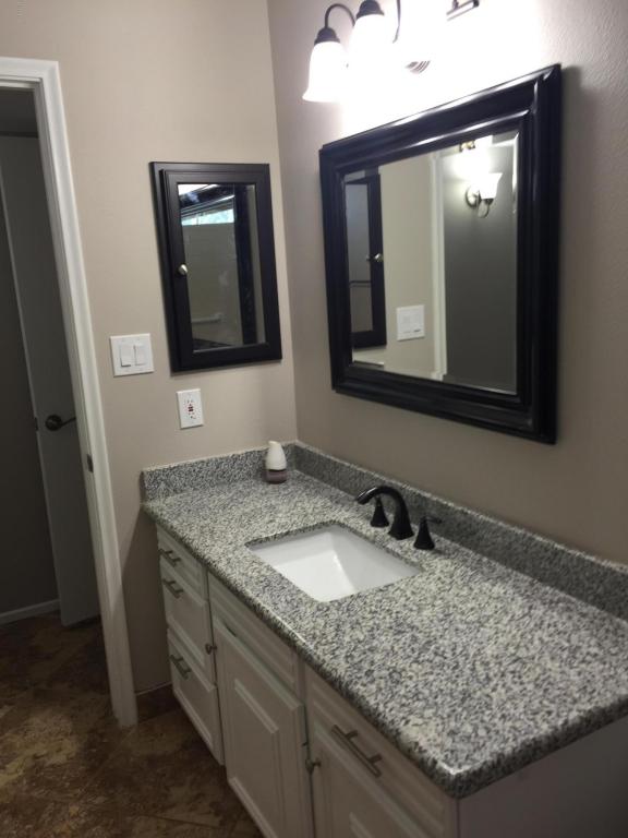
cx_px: 314
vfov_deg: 61.7
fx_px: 701
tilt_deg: -11.9
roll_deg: +3.8
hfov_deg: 48.2
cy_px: 419
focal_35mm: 29
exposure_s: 1/40
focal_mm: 4.15
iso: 32
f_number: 2.2
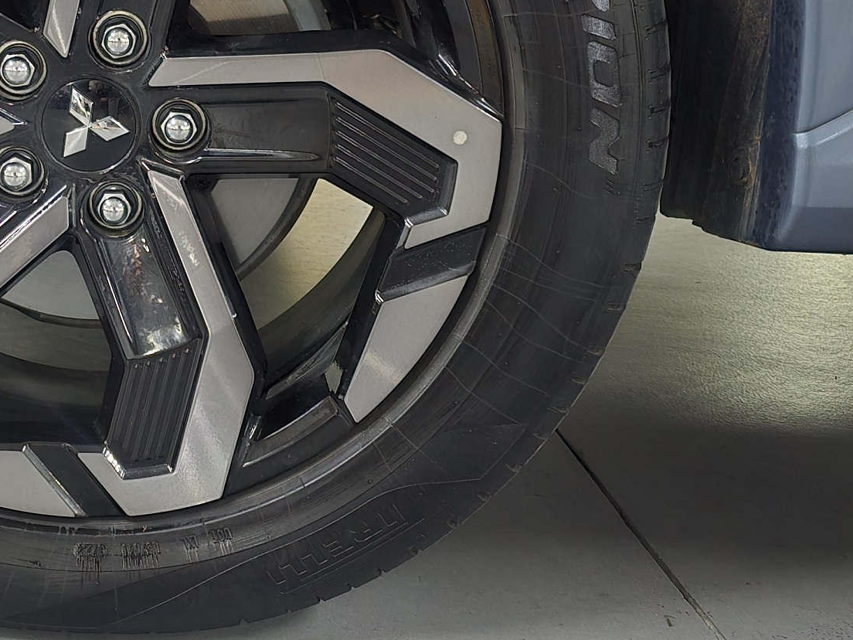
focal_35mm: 50
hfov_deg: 36.1
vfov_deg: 28.4
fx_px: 1232
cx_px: 101
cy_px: 120
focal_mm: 6.3
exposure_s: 1/24
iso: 2500
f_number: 1.7
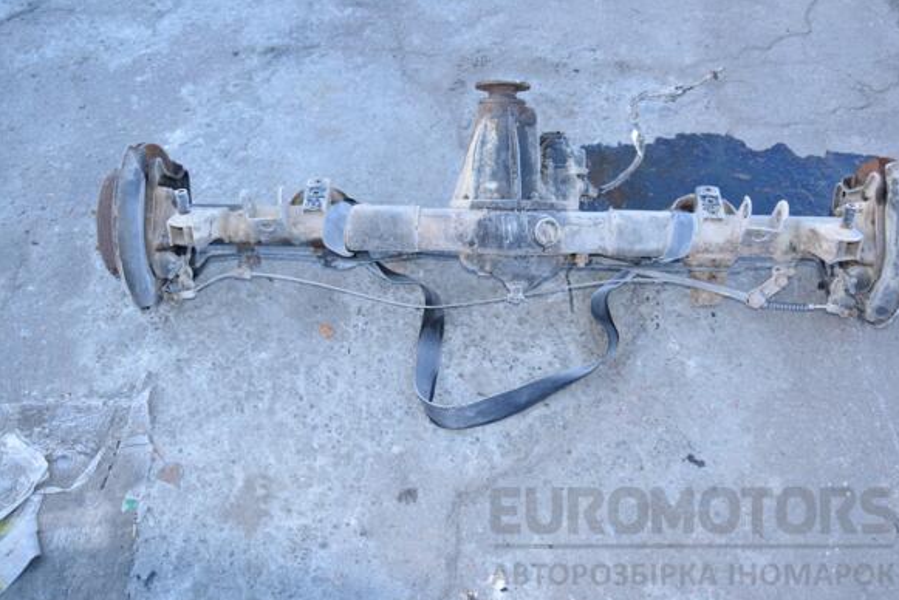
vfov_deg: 40.6
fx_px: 812
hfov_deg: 57.9
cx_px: 461
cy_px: 305
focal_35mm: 33
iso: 800
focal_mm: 21
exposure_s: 1/200
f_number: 5.6
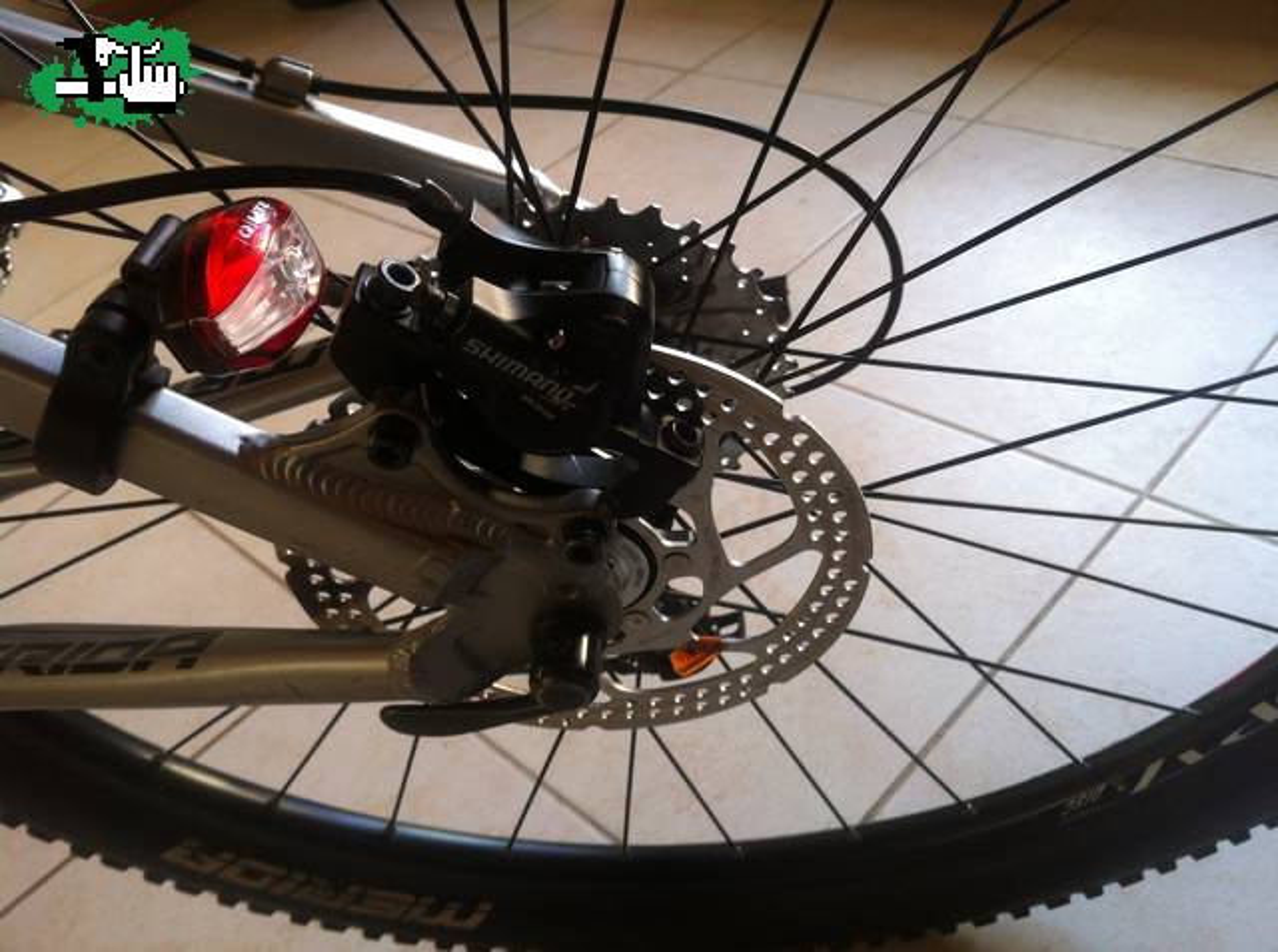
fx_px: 1289
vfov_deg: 40.5
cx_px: 639
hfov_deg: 52.7
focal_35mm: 35
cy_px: 476
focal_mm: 3.85
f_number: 2.8
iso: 80
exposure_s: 1/20
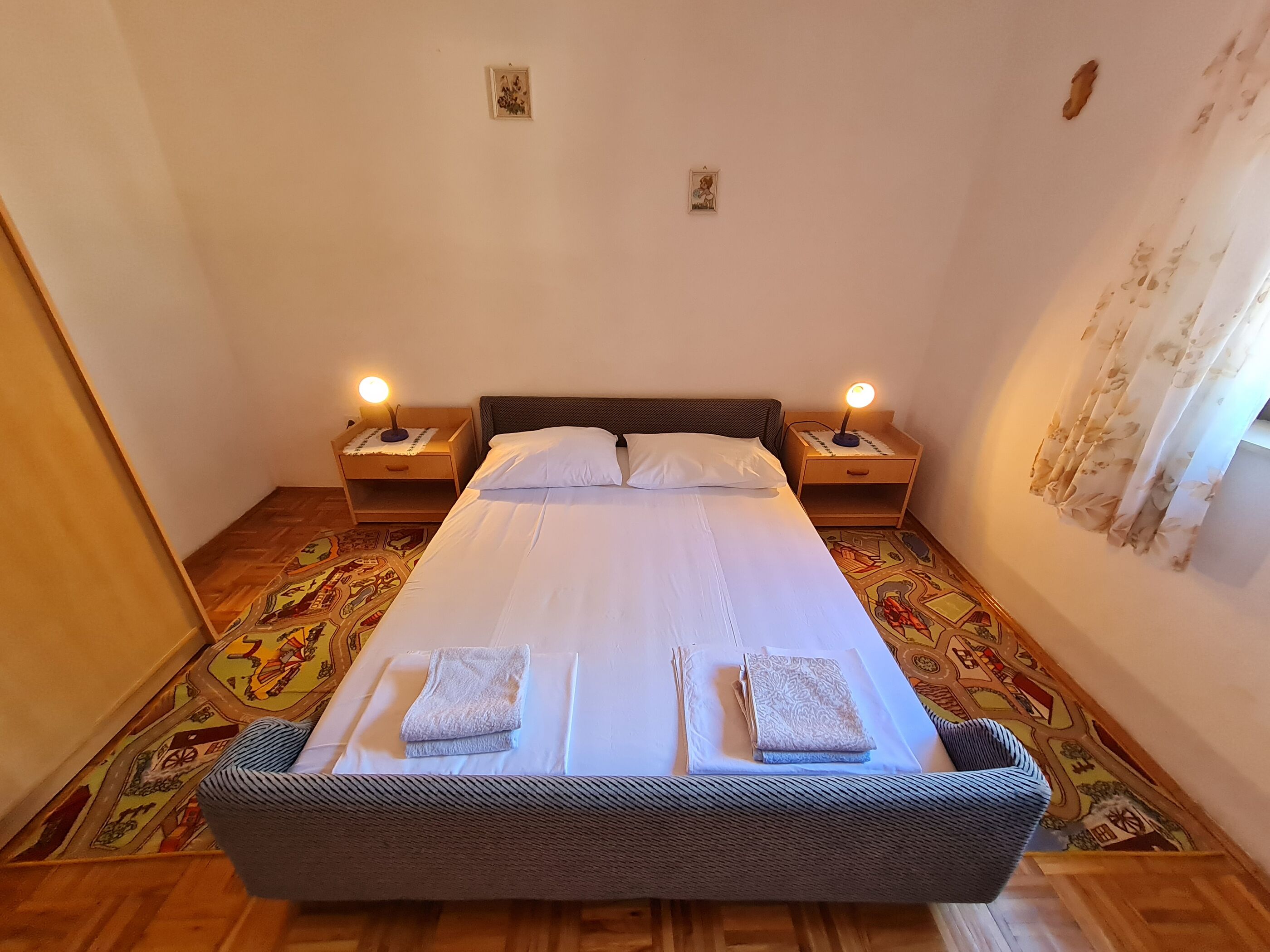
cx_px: 635
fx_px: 477
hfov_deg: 106.2
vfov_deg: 89.9
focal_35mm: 13
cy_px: 476
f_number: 2.2
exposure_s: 1/50
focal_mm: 1.74
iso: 320
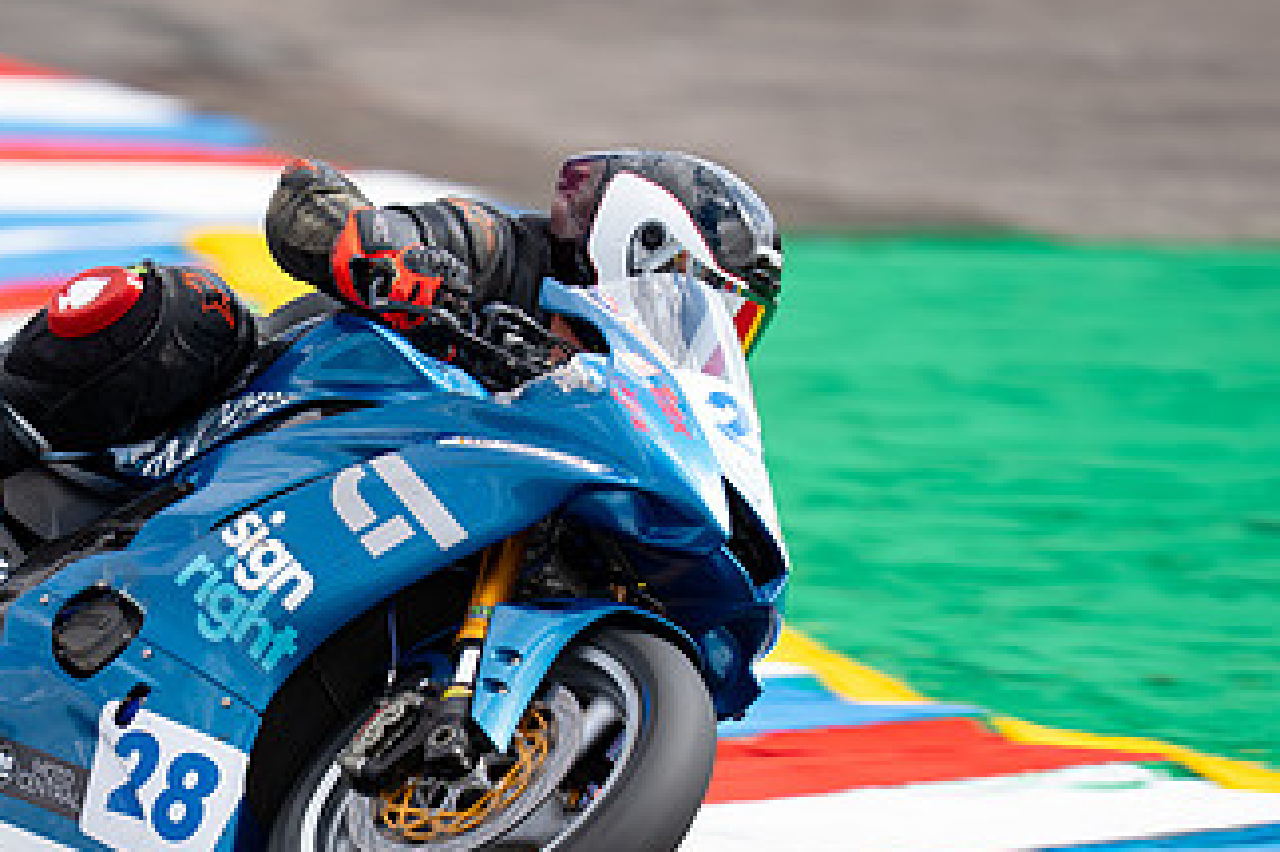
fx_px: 27043
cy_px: 575
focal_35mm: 761
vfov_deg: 1.8
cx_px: 166
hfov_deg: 2.7
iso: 64
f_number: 3.2
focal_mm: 400
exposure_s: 1/400
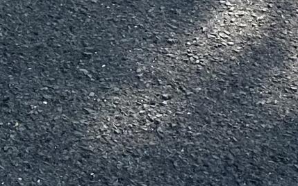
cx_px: 30
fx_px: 1445
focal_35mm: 178
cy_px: -519
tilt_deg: +0.7
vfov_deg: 6.3
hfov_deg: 11.7
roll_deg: +4.2
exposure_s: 1/785
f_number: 1.78
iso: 80
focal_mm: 6.86
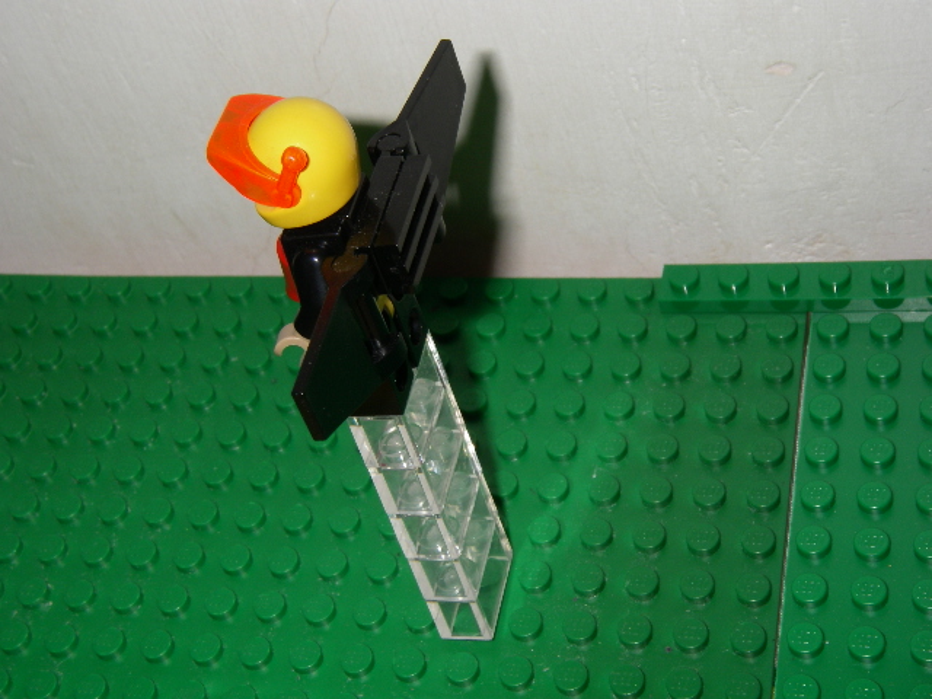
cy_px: 350
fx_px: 1696
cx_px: 466
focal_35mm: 63
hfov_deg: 30.7
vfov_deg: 23.3
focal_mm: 10.5
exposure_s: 1/60
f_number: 7.4
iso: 80
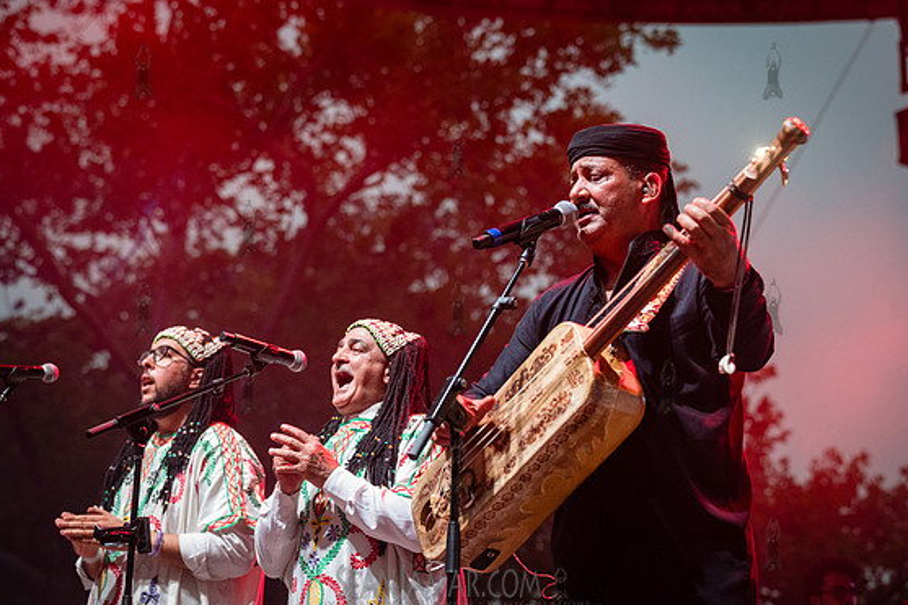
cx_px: 456
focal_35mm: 76
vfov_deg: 17.9
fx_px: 1916
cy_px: 307
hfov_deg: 26.7
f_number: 3.5
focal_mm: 73
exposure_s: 1/400
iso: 3200
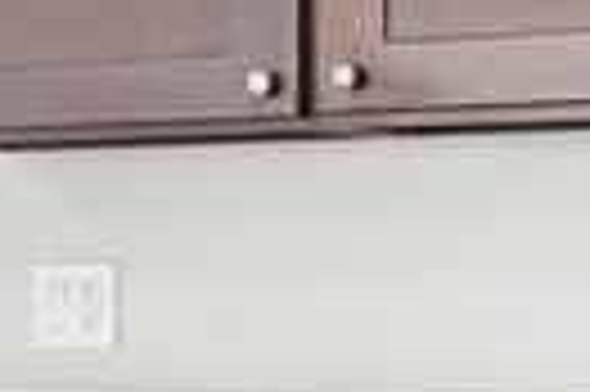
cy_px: 221
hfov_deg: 12.5
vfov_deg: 9.7
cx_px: -658
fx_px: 2308
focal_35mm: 141
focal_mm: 12
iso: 400
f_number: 9
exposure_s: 1/13
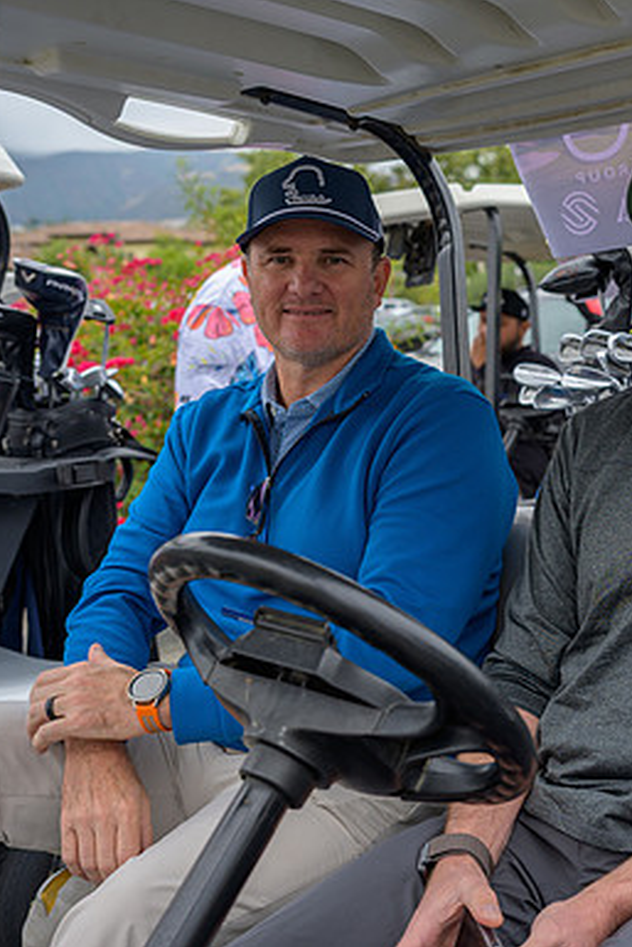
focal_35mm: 52
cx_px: 465
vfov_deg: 38.2
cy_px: 474
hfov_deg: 25.7
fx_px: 1368
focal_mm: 34.5
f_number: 4
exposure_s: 1/200
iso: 100
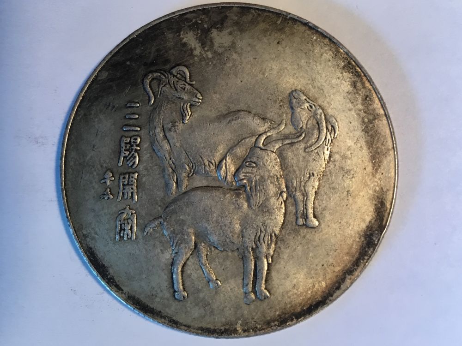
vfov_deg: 45.4
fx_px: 414
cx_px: 231
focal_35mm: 31
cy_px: 173
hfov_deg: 58.4
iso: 50
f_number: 2.4
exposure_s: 1/30
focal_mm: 3.3
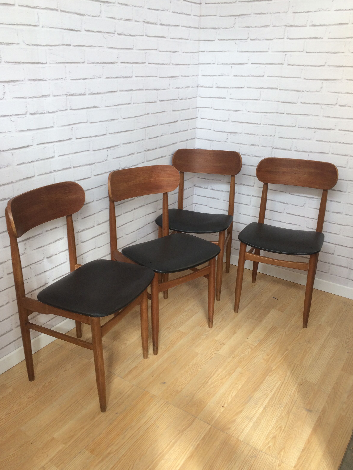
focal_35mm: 30
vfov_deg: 60.0
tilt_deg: -24.4
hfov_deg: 46.8
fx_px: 408
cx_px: 174
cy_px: 234
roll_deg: +0.4
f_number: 2.2
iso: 40
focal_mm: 4.15
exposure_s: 1/100
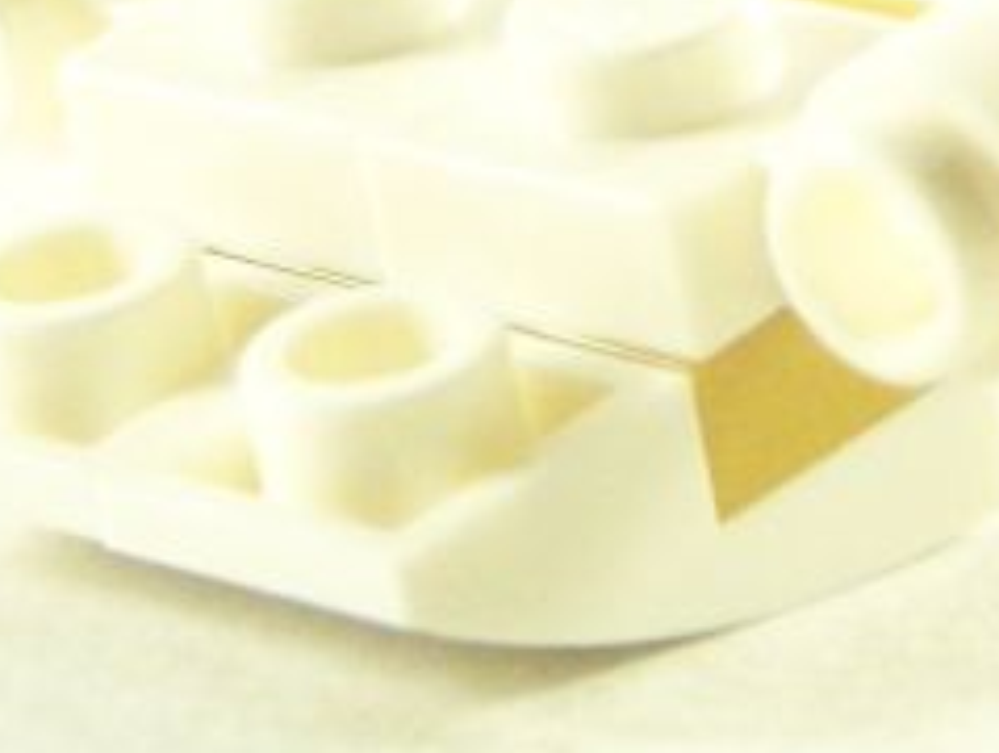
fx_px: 12977
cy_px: -100
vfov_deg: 3.3
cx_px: 982
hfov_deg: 4.4
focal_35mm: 449
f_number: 3.2
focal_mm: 17.5
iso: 400
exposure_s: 1/60
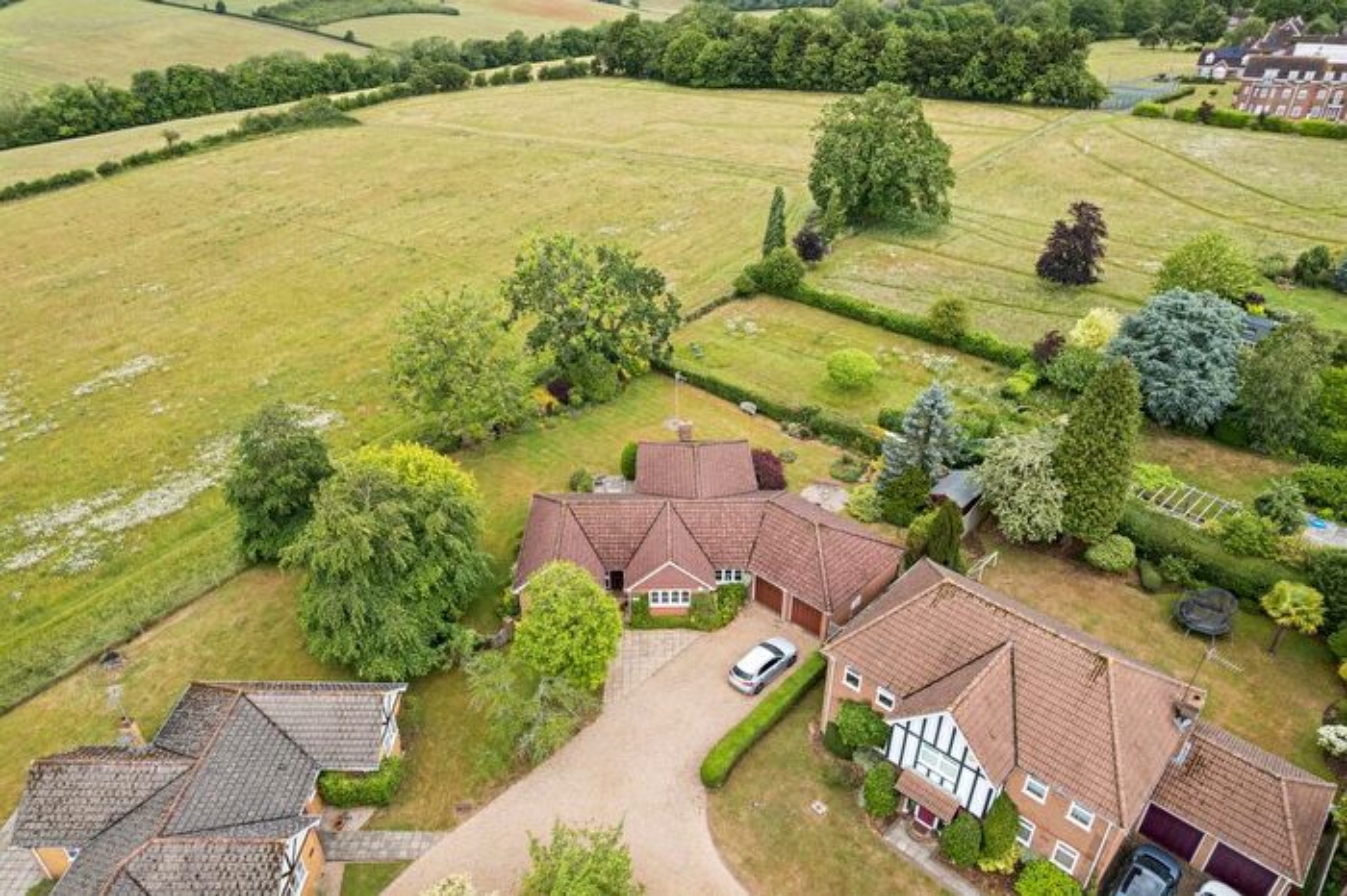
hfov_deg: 78.6
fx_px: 823
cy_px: 448
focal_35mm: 22
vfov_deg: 57.2
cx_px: 674
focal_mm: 8.4
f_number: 2.8
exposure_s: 1/640
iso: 110
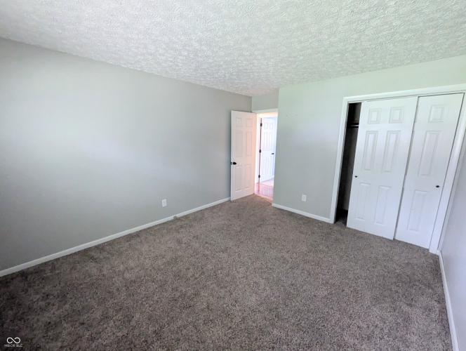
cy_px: 176
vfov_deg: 90.1
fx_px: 175
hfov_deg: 106.1
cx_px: 233
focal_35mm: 13
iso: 1012
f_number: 2.2
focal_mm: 1.95
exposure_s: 1/23.8
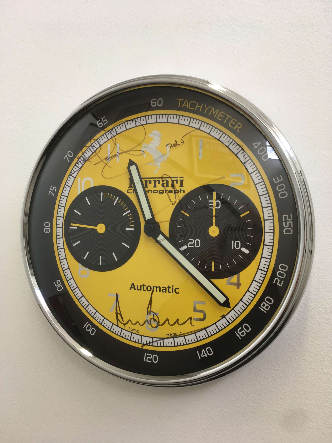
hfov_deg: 48.2
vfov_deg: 61.7
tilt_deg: -0.4
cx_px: 166
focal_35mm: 29
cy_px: 222
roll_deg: -0.4
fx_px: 371
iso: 32
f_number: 2.2
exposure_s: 1/50
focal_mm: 4.15
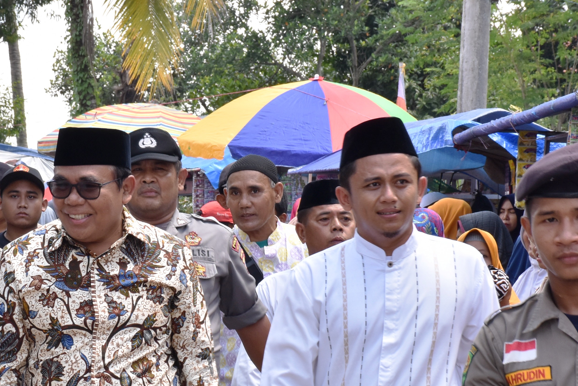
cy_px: 344
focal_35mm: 206
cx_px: 110
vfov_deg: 6.7
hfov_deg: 10.0
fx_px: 3307
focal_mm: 75
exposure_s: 1/125
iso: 400
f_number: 14
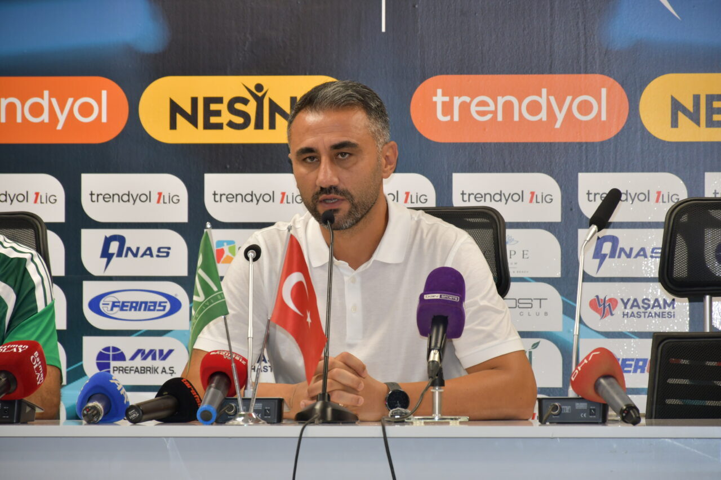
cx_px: 360
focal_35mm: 210
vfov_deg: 6.5
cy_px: 240
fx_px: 4205
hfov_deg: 9.8
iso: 400
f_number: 5.6
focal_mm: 140
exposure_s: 1/80
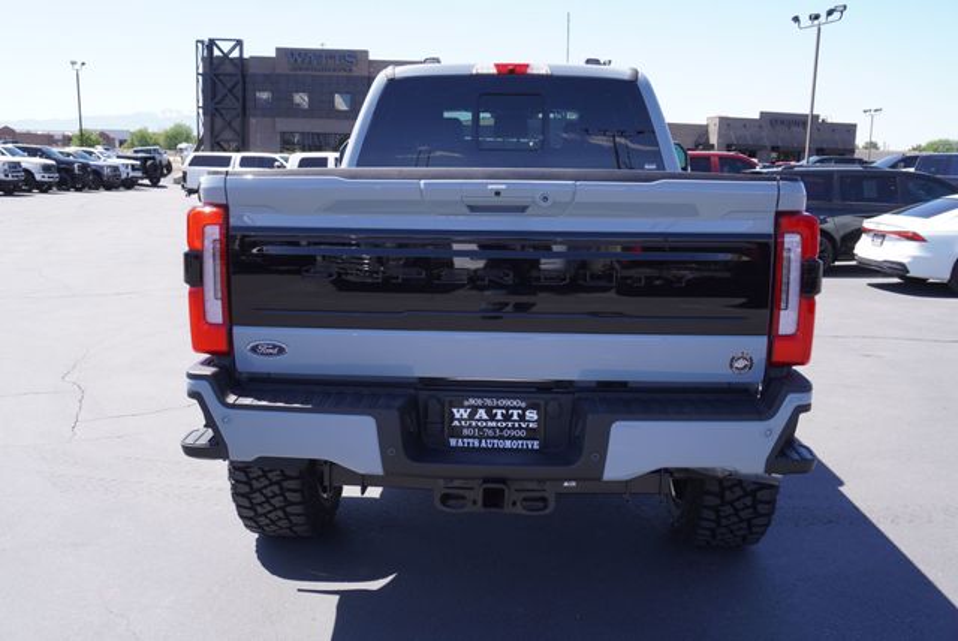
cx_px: 479
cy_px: 320
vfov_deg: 40.0
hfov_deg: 57.2
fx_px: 879
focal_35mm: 33
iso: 100
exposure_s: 1/125
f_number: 6.3
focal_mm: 22
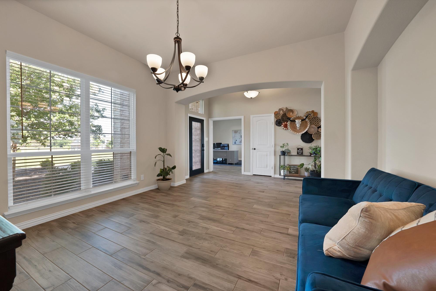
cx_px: 218
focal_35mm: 12
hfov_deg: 112.6
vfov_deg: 90.1
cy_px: 146
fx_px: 145
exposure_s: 1/10
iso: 640
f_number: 8
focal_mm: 12
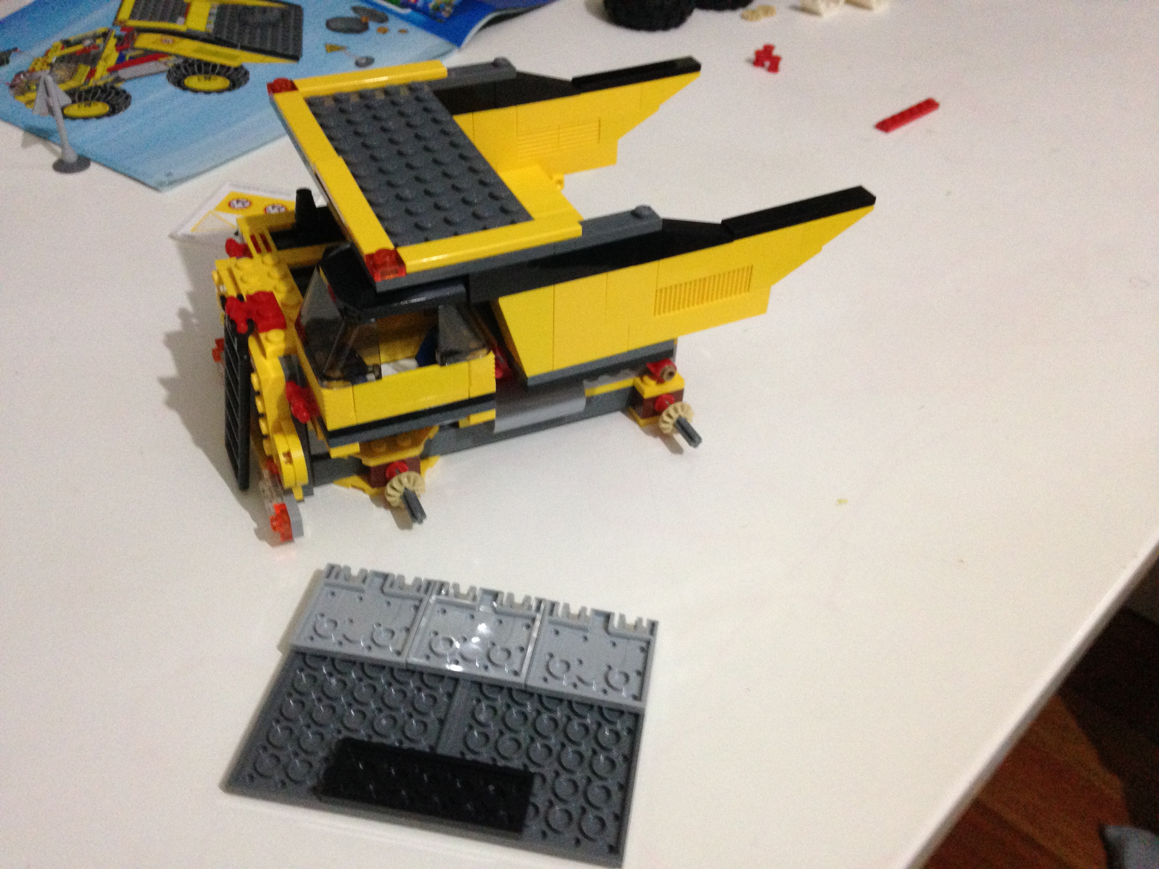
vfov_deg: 42.9
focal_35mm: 33
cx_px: 580
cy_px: 434
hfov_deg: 55.4
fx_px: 1105
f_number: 2.4
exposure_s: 1/17
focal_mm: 4.12
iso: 400
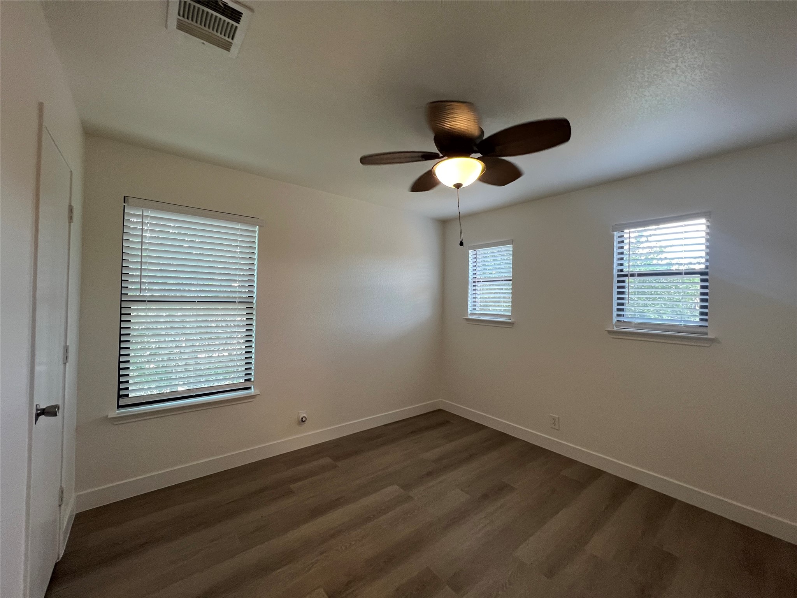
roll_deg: -1.5
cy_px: 299
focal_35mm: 13
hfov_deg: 106.2
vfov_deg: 89.9
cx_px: 398
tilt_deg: -0.2
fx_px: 299
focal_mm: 1.57
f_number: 1.8
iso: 250
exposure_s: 1/120
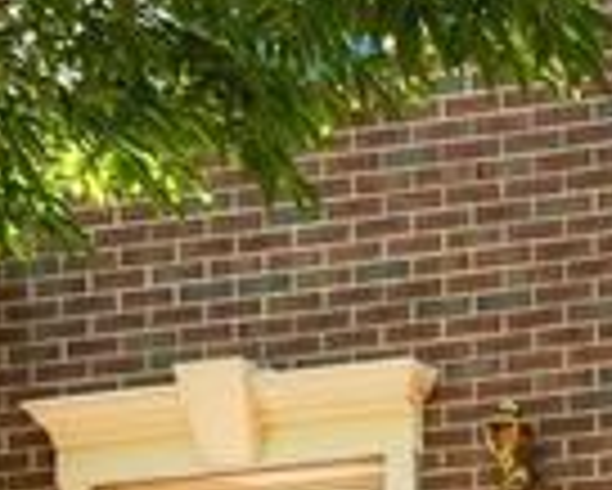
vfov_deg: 12.1
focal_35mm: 127
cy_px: 465
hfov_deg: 12.1
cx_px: 1485
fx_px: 2302
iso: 200
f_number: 8
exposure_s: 1/100
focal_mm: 18
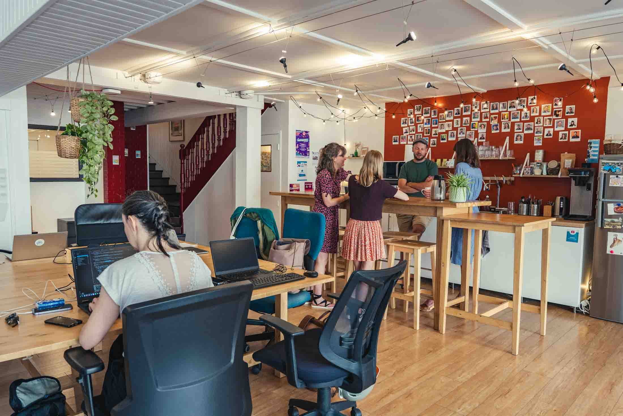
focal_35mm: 25
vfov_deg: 51.9
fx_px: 426
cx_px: 312
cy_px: 208
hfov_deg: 72.3
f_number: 4.5
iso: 800
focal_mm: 24
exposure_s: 1/100
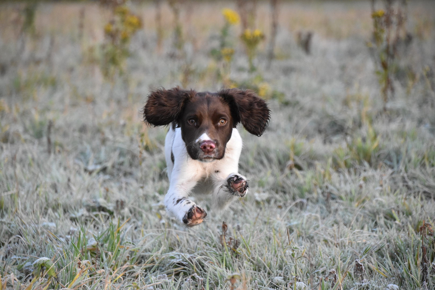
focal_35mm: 225
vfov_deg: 6.1
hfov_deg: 9.1
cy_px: 145
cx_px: 218
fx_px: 2719
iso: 2800
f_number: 7.1
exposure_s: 1/1600
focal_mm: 150
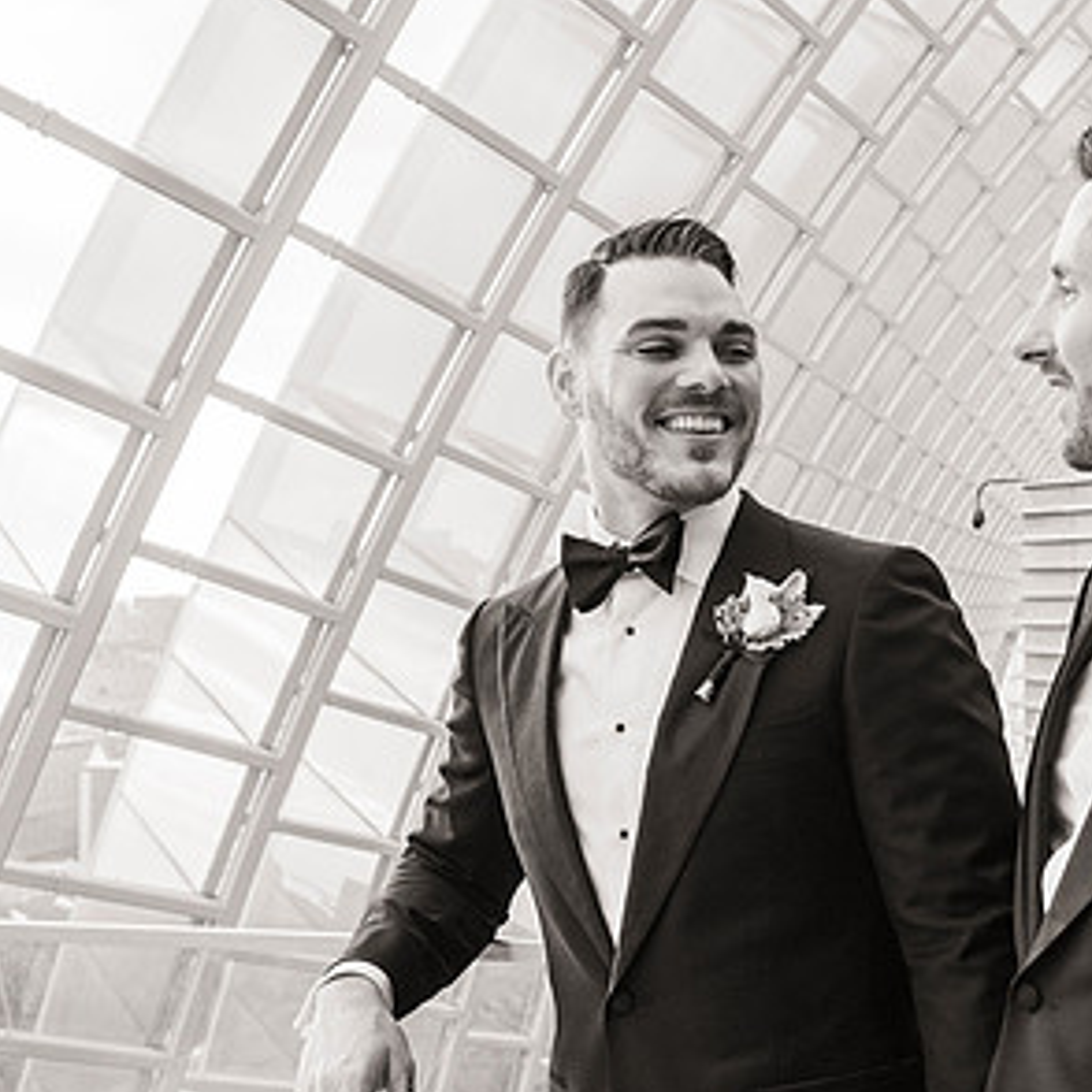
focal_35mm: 57
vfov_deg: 30.0
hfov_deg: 29.9
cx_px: 687
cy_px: 526
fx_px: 2034
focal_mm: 34
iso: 1600
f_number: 8
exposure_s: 1/200
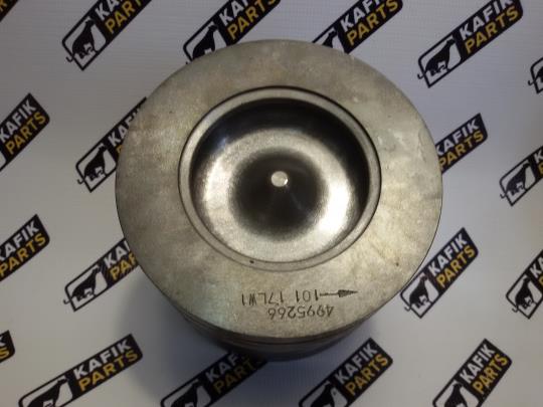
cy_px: 204
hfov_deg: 58.4
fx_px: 486
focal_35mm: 31
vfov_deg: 45.4
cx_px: 272
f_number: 2.4
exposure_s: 1/40
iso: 40
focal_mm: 2.93
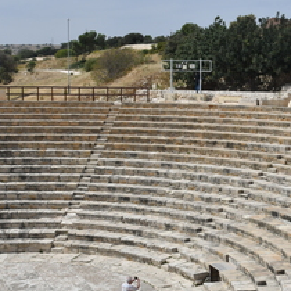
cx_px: 212
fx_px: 609
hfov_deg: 26.6
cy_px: 181
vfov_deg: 26.8
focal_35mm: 64
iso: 250
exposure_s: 1/1000
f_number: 10
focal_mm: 24
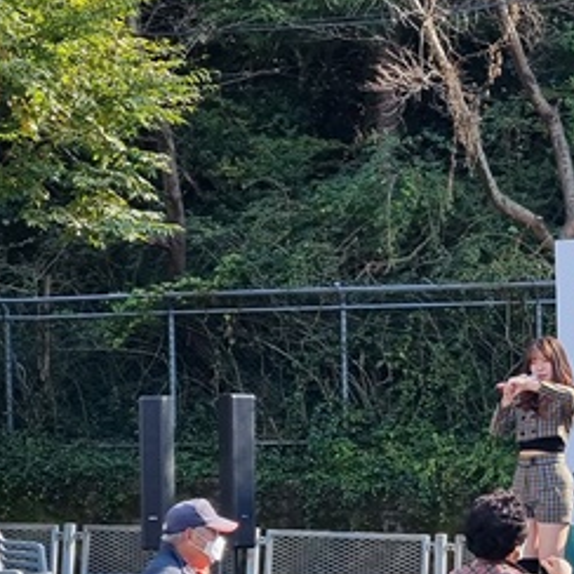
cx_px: 581
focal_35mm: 94
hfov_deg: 18.0
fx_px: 1763
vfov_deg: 18.4
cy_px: 433
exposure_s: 1/618
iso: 50
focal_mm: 5.4
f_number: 1.8
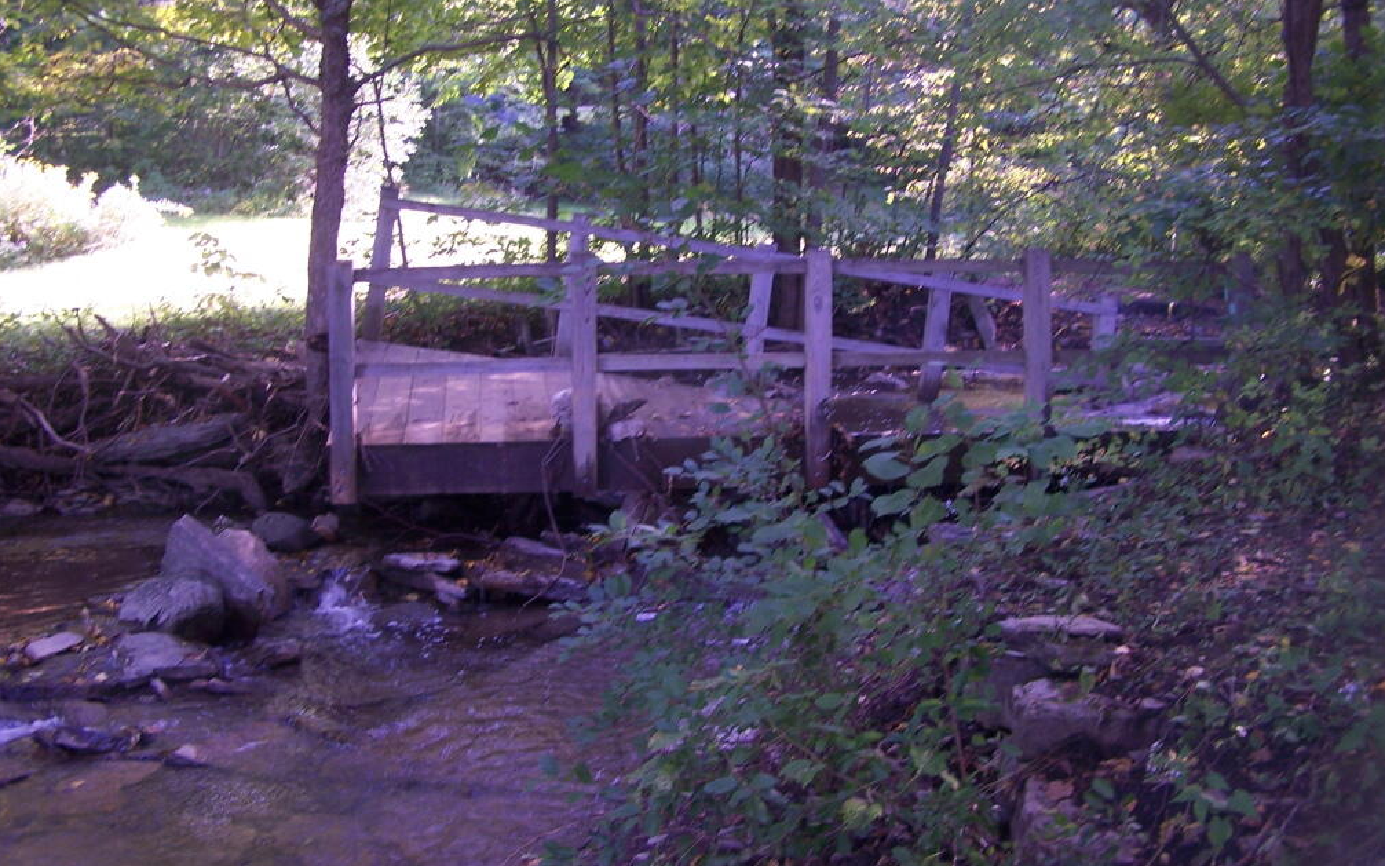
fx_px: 1548
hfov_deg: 48.2
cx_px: 692
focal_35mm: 41
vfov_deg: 31.2
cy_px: 384
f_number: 2.8
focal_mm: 6.3
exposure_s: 1/30
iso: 100
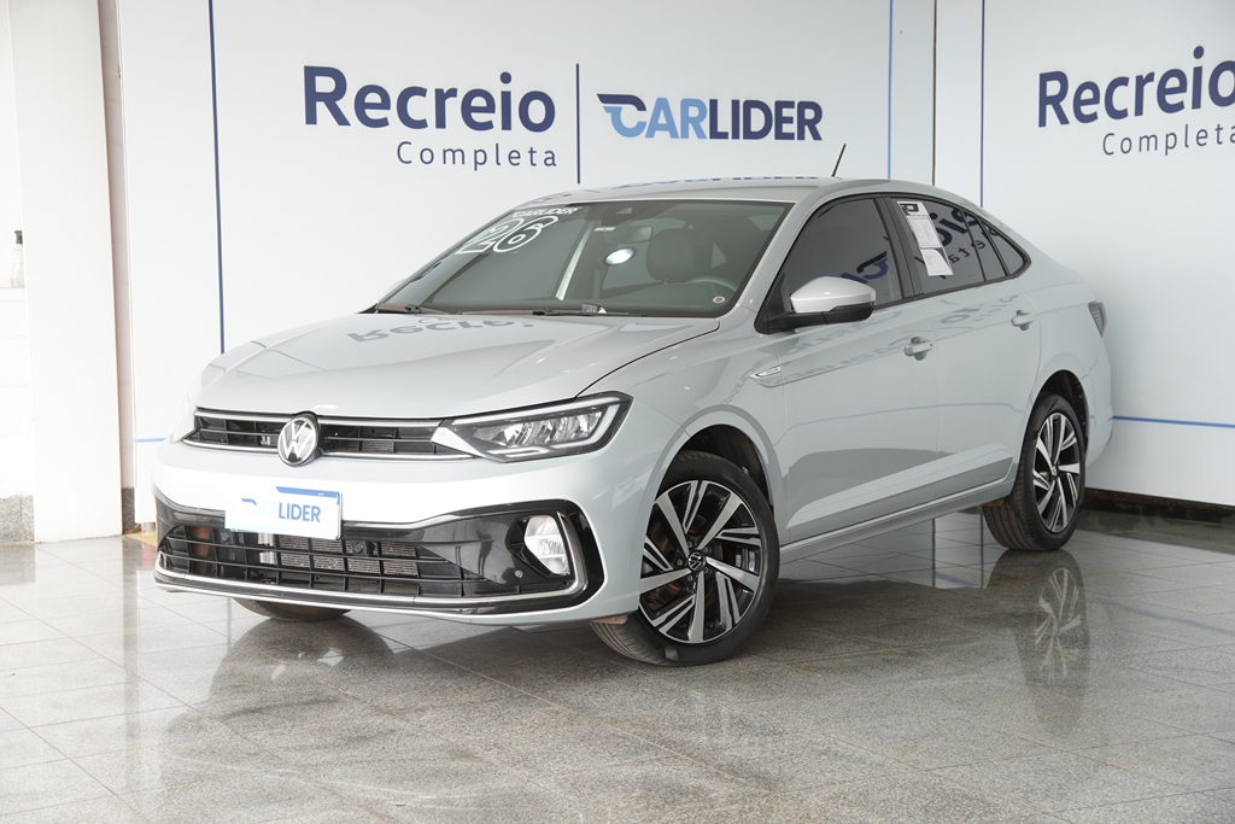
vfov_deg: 22.6
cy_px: 412
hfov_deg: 33.4
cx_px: 618
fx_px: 2058
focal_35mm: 60
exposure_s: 1/125
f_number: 4
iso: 200
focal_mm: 40
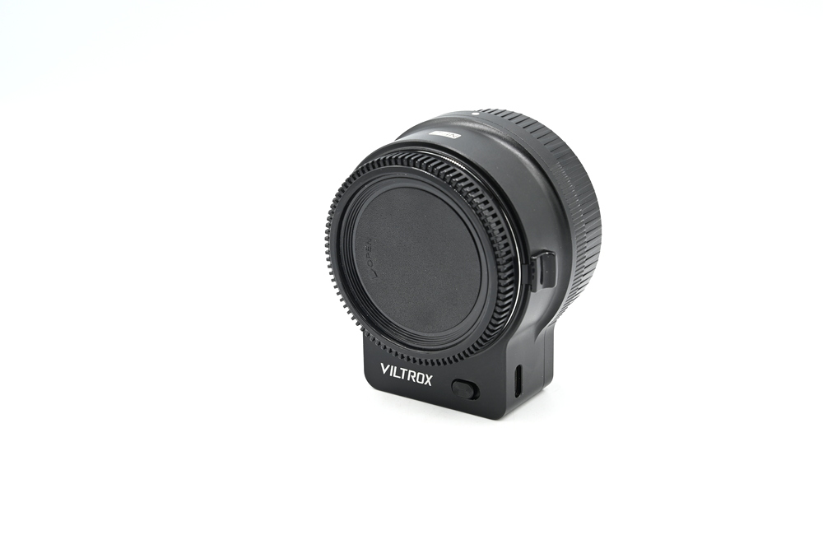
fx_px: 1692
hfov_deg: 27.3
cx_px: 412
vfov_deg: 18.4
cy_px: 274
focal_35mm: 74
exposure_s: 1/30
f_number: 11
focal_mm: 74
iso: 200
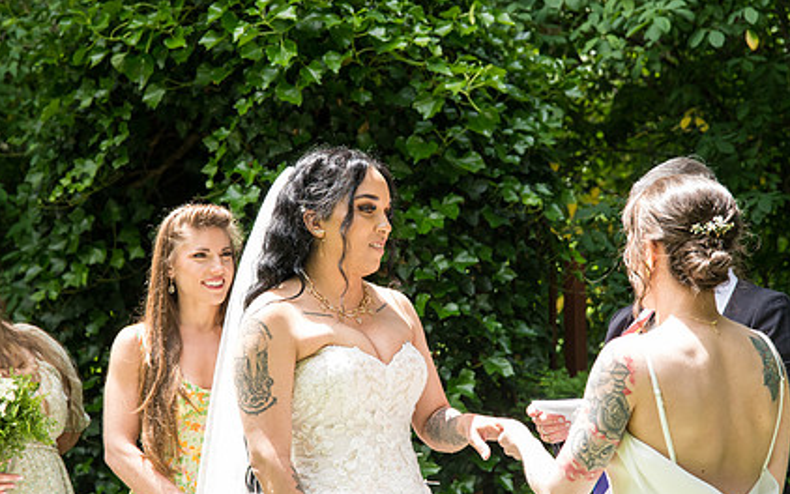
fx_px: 2111
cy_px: 297
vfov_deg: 13.3
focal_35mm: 98
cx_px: 412
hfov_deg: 21.2
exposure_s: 1/400
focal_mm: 70
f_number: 5
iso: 500
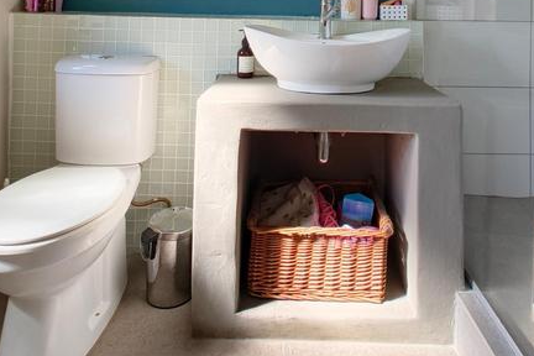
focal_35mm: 27
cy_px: 1
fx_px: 400
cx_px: 287
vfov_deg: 41.7
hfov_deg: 67.3
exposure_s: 1/50
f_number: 2.2
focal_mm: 2.15
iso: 800
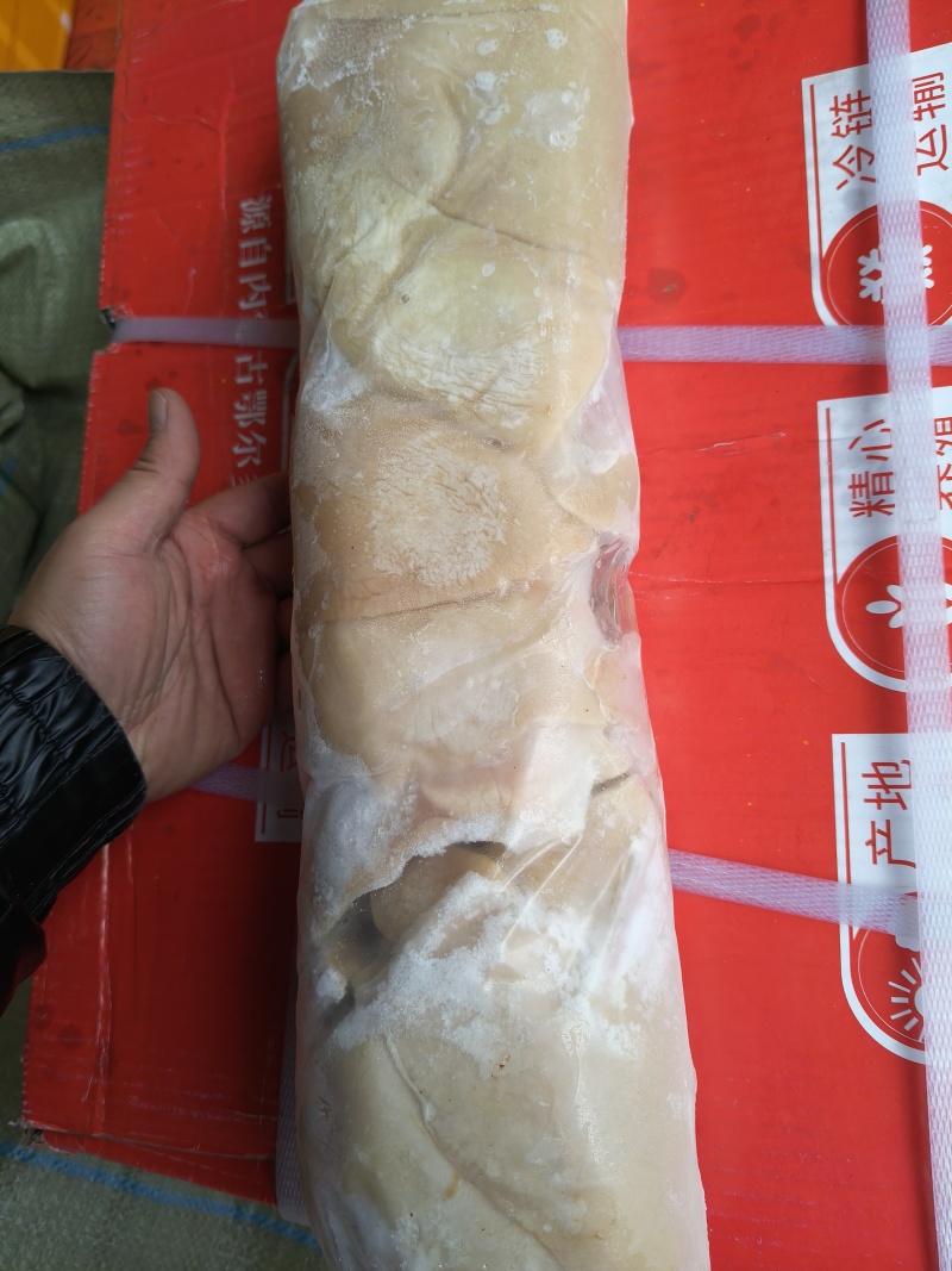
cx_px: 476
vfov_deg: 67.3
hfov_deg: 53.1
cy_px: 636
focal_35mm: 26
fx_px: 954
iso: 250
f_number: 1.8
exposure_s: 1/100
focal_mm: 4.84
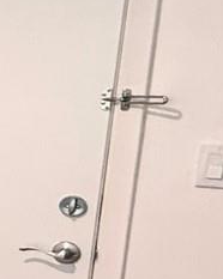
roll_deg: -0.2
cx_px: -575
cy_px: 188
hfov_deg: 9.3
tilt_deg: -7.4
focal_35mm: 94
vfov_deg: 20.3
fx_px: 777
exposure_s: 1/60
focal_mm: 2.22
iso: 320
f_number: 2.2
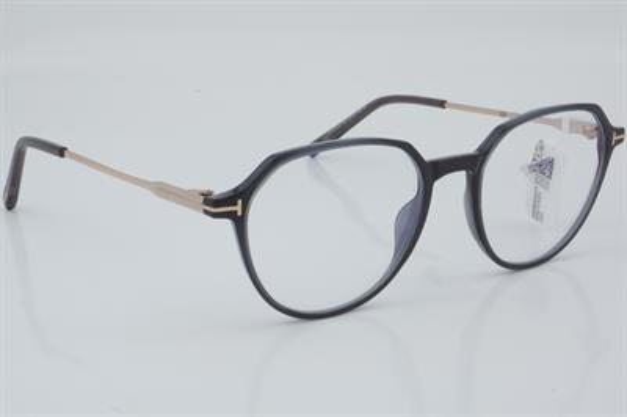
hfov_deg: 27.0
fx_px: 1305
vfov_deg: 18.2
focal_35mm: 75
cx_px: 314
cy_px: 208
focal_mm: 50
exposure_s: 1/3
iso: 100
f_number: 32
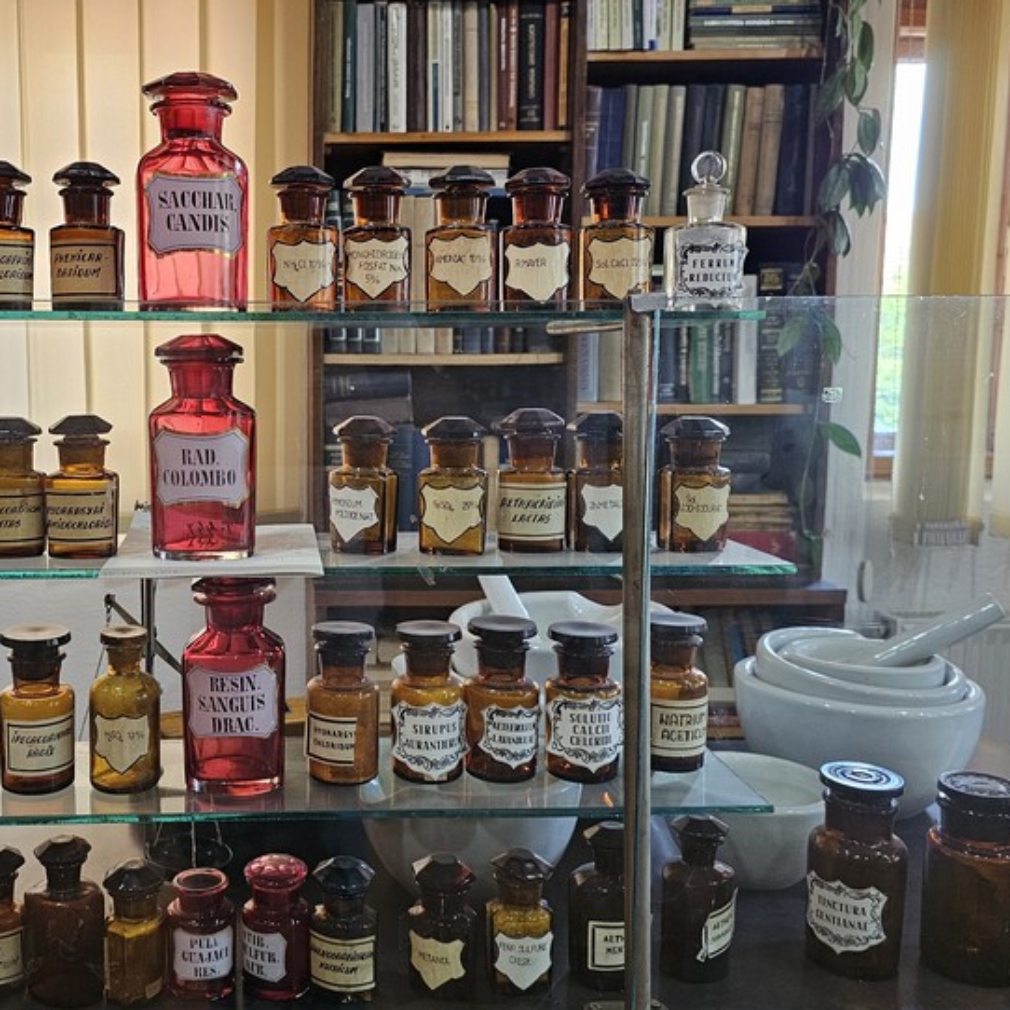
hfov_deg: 45.8
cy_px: 479
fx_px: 1155
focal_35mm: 35
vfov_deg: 47.2
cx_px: 267
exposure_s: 1/100
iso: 500
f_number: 1.7
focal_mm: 6.3
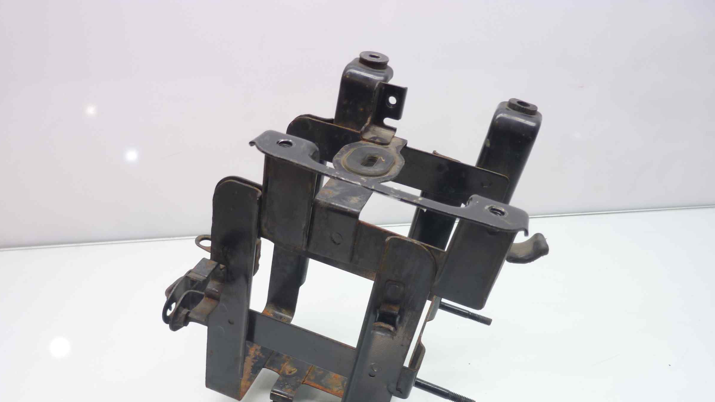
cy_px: 283
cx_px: 344
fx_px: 550
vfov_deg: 39.5
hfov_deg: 66.0
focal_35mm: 29
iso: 80
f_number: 3.3
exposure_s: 1/10
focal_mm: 4.1
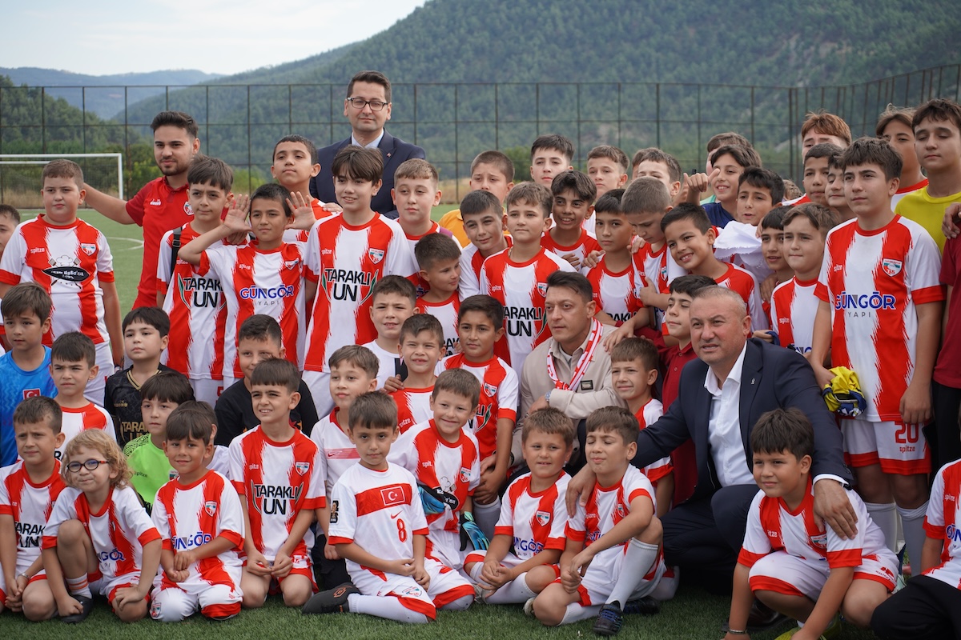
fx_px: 1788
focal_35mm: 67
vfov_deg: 20.3
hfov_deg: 30.1
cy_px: 320
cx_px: 480
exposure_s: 1/200
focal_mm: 67
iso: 100
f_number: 5.6
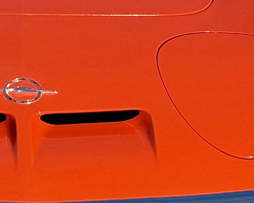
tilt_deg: -16.7
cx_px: 14
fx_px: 1421
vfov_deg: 8.2
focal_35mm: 189
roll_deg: -2.0
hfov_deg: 10.2
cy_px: 75
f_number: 1.78
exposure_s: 1/3096
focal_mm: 6.76
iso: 100
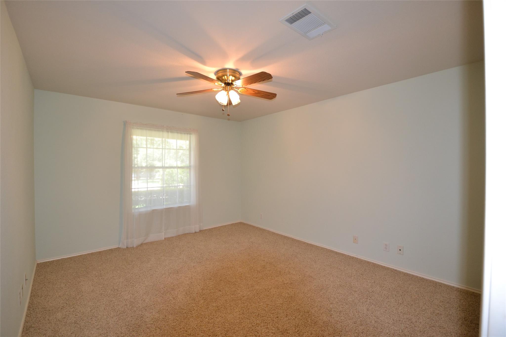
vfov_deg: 77.3
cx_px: 253
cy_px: 168
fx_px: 211
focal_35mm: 15
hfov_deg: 100.4
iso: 560
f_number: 3.5
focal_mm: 10
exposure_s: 1/60
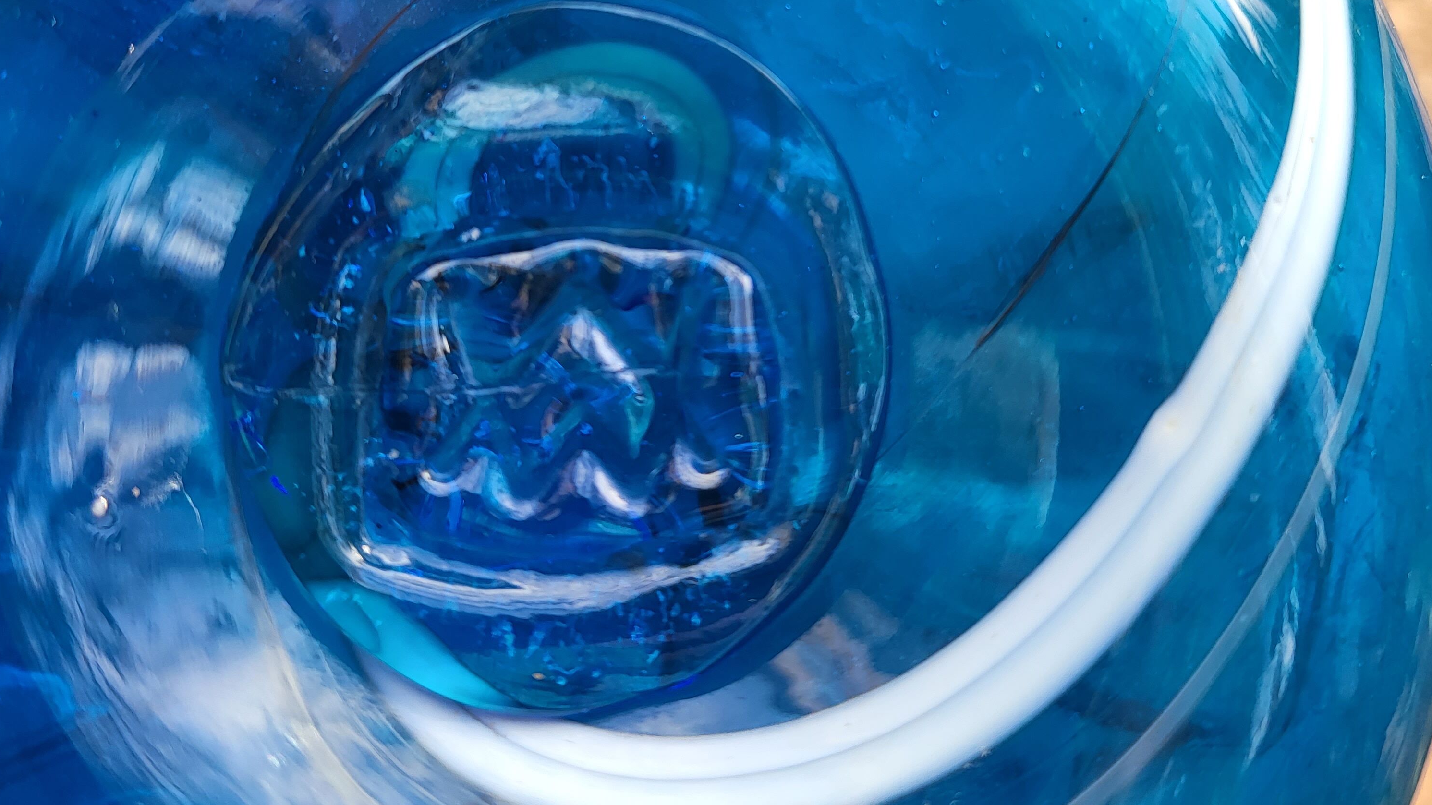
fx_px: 1443
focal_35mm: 38
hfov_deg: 52.8
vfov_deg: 30.2
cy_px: 129
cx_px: 714
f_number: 1.8
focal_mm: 5.4
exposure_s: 1/218
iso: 40
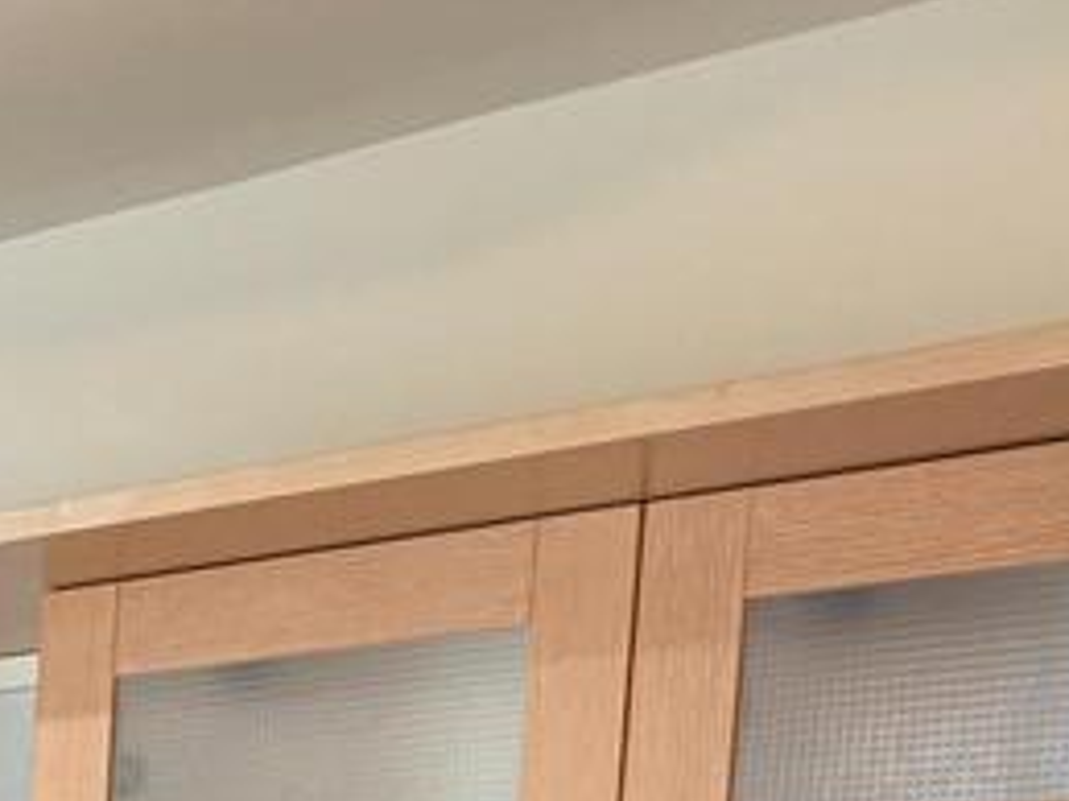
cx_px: -809
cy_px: 1569
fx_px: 2932
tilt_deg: -6.4
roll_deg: -0.1
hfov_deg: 17.2
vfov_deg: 13.5
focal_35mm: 95
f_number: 1.78
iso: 250
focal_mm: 6.76
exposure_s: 1/60
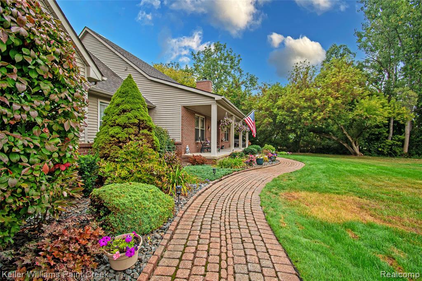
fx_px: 176
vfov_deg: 77.3
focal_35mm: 15
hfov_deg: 100.4
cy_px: 140
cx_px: 211
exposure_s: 1/250
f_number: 5.6
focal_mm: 10
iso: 200
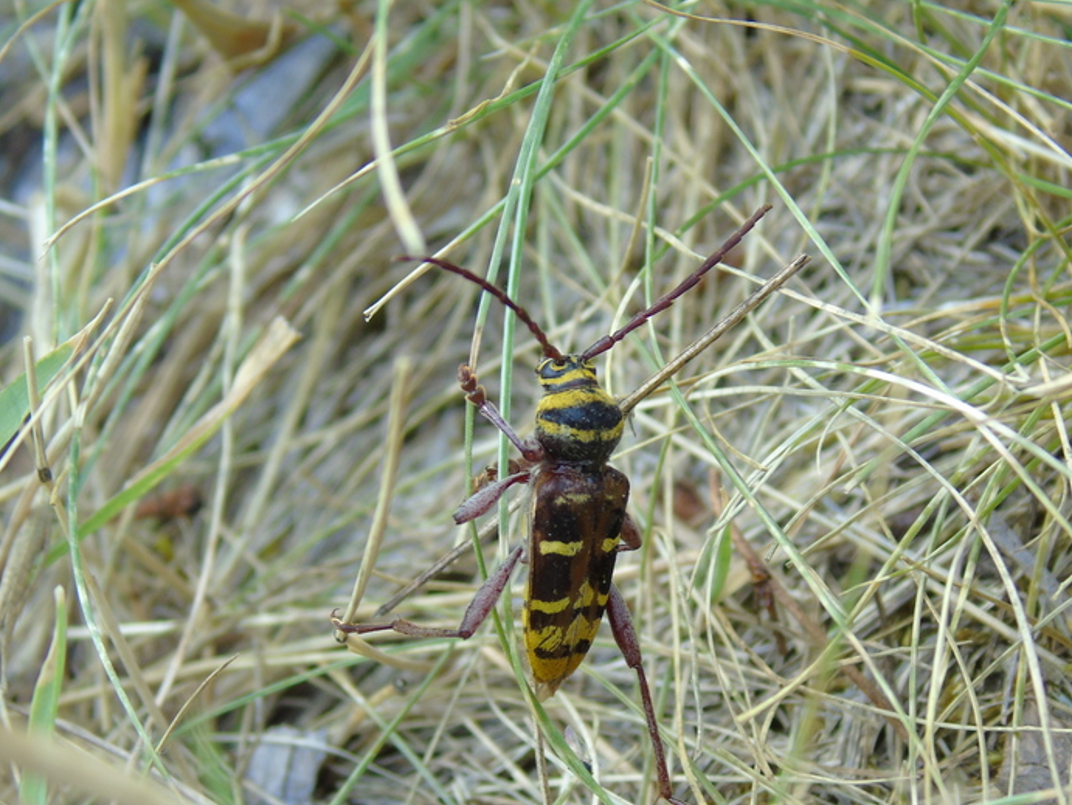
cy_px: 481
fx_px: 3594
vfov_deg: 12.8
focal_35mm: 116
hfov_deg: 17.0
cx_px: 552
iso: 80
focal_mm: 17
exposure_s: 1/80
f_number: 4.3
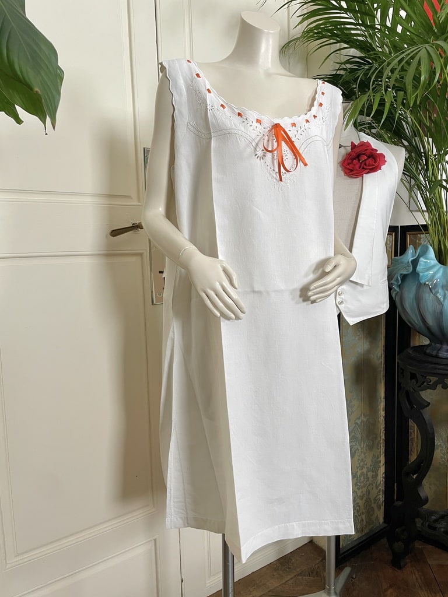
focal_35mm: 26
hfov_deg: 53.1
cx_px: 224
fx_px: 449
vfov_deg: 67.3
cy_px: 298
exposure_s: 1/50
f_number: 1.6
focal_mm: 4.2
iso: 80
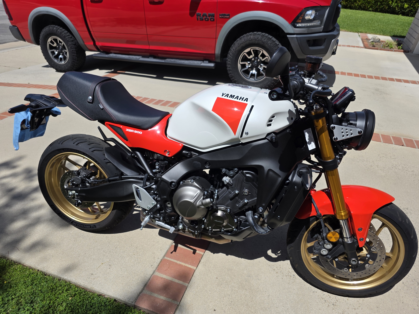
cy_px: 157
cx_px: 210
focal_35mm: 23
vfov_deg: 58.9
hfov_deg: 73.9
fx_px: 278
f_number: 1.7
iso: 80
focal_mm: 6.3
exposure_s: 1/7626
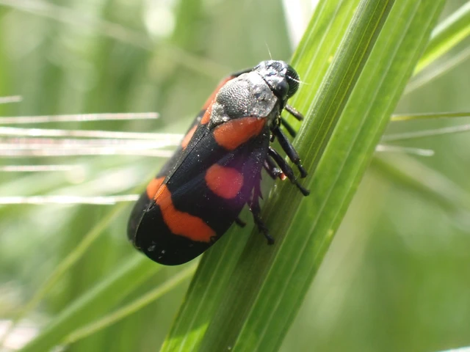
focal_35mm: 100
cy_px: 176
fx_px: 1358
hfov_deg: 19.6
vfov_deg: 14.8
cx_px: 235
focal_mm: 18
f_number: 6.3
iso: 400
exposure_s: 1/400
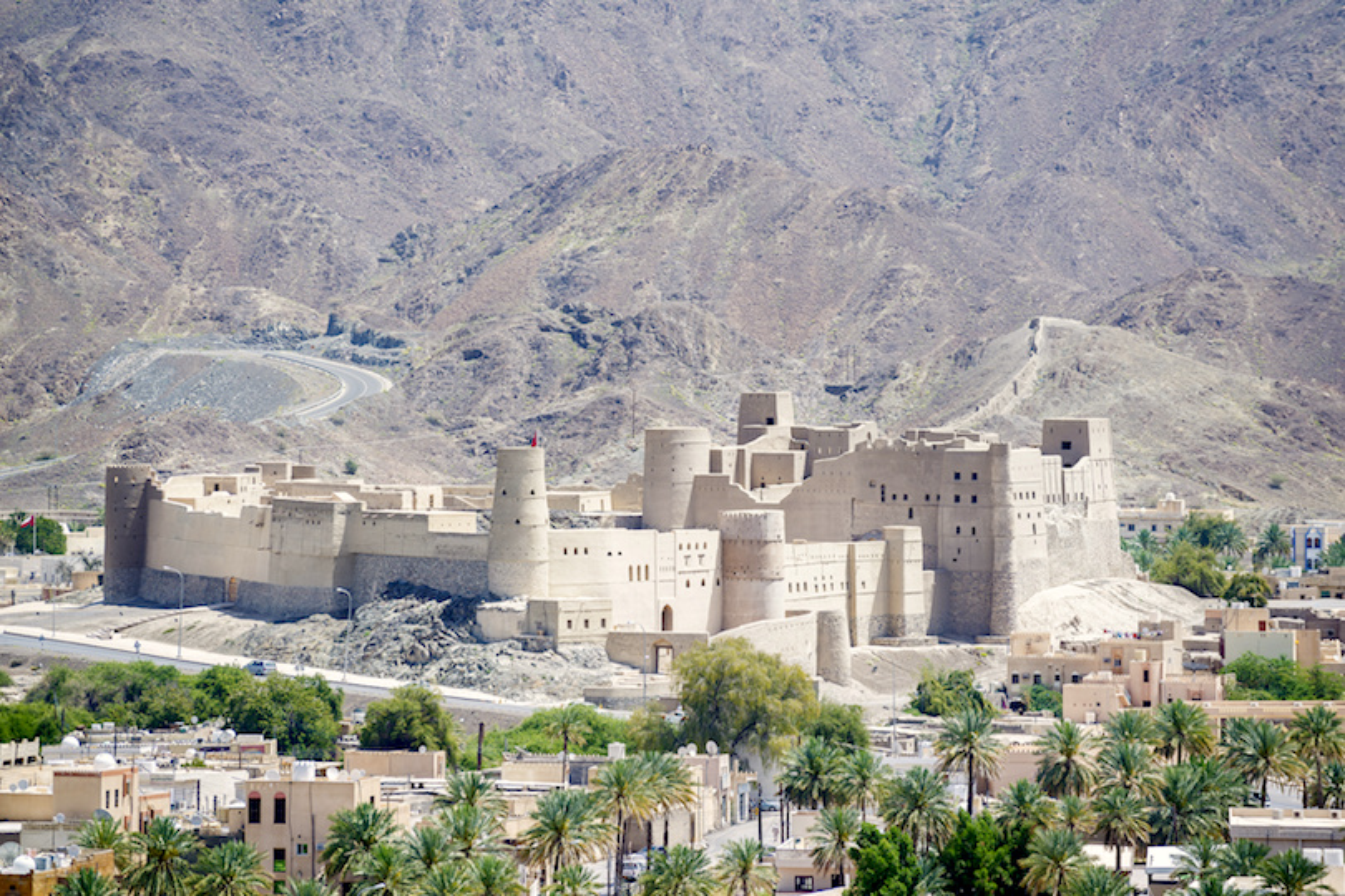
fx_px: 6724
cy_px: 448
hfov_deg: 11.4
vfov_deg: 7.6
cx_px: 672
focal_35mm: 180
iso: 100
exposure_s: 1/320
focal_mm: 180
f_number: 5.6
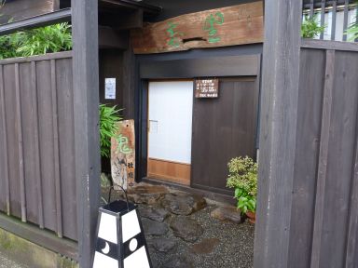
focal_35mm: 28
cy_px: 134
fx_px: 290
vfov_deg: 49.7
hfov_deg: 63.4
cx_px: 179
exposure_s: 1/60
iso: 200
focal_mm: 4.9
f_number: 3.3
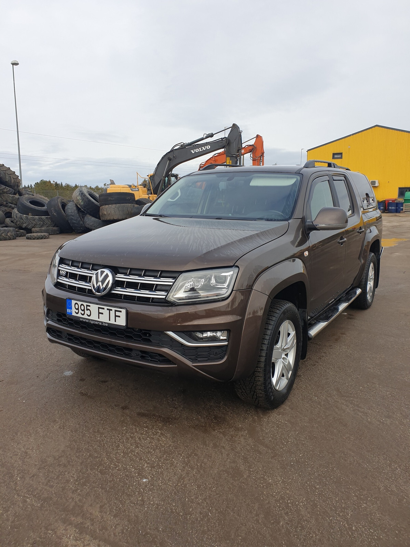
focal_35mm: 26
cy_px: 274
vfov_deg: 67.3
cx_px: 205
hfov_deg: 53.1
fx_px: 411
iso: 50
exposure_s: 1/703
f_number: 2.4
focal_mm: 4.3
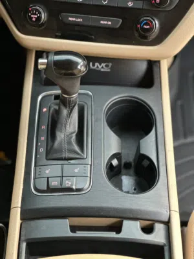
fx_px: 575
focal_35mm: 77
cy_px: 130
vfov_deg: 25.3
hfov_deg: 19.1
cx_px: 97
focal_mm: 9
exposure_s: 1/15
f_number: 2.8
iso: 500
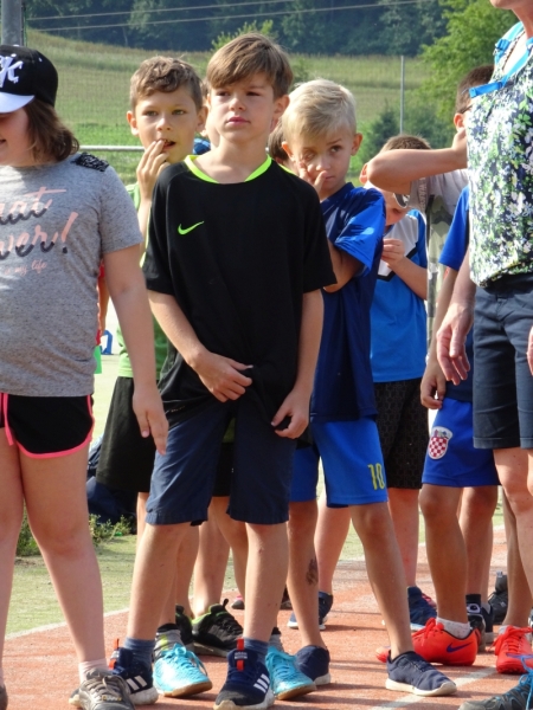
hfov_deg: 6.2
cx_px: 266
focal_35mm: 239
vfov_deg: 8.3
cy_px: 355
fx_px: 4907
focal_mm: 40.86
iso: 200
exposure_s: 1/250
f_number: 6.3
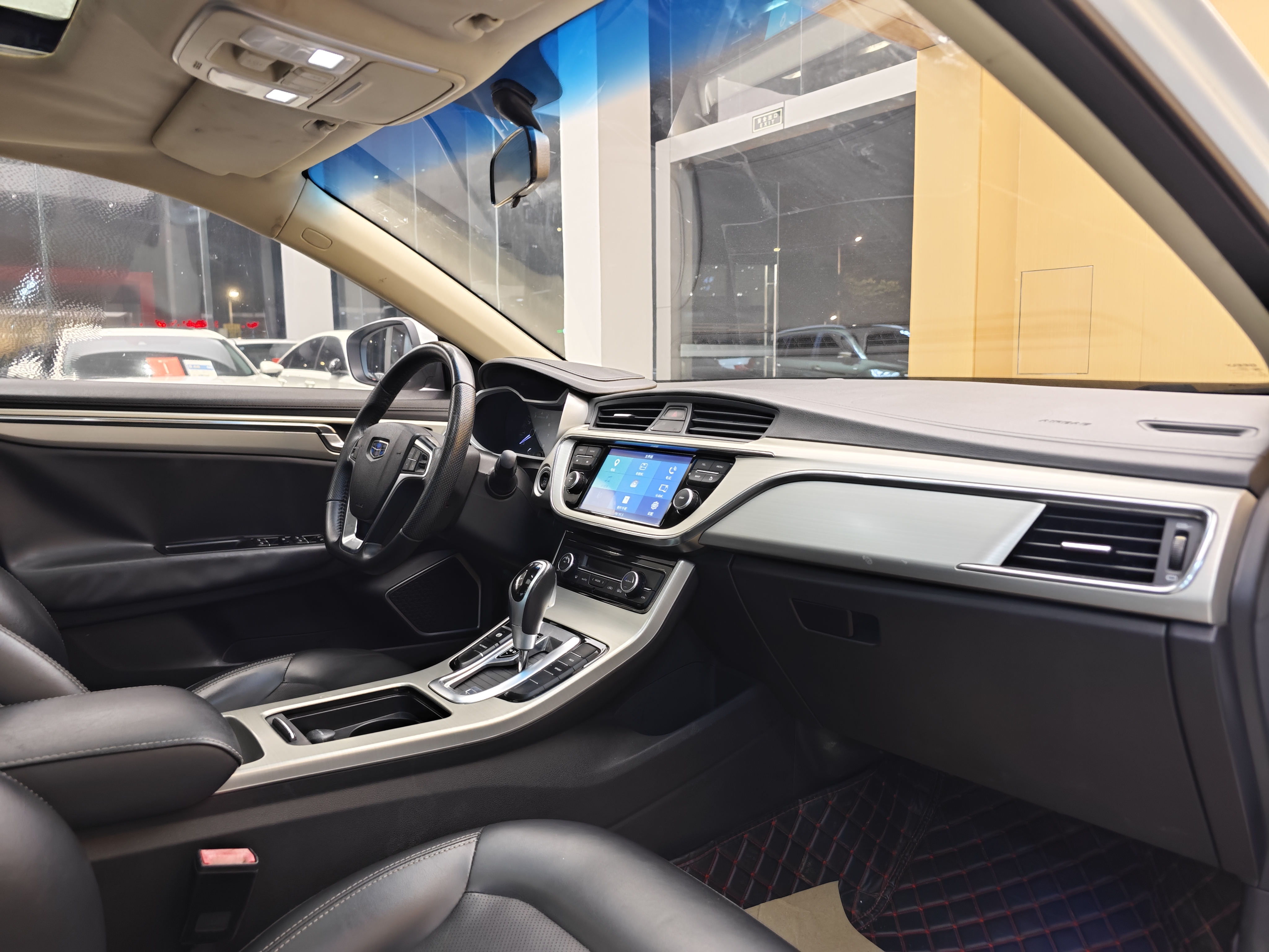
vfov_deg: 58.9
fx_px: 843
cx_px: 634
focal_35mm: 23
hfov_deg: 73.9
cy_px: 476
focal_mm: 8.7
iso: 640
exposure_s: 1/33.3
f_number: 1.9
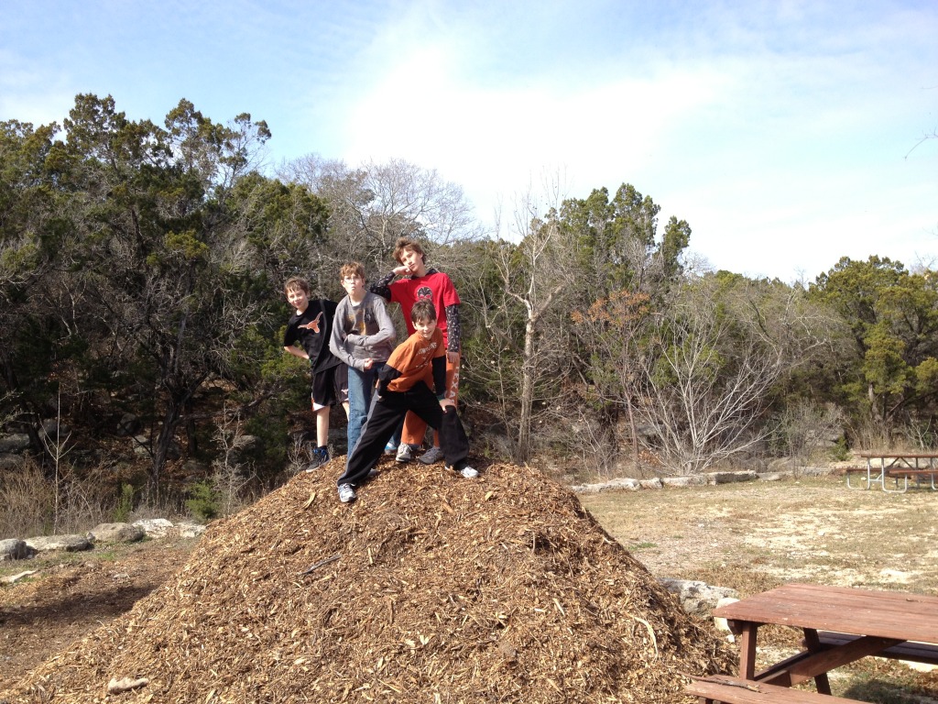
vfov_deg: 40.7
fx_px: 948
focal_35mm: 35
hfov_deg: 52.6
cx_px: 469
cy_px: 352
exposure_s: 1/756
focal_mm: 4.28
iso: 50
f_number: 2.4
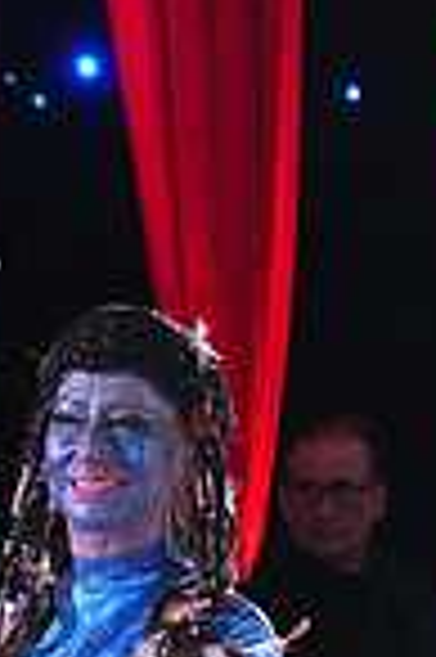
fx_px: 12400
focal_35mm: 681
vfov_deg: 3.0
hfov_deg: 2.0
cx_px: 366
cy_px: 1143
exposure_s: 1/400
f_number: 5.6
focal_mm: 171
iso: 10000
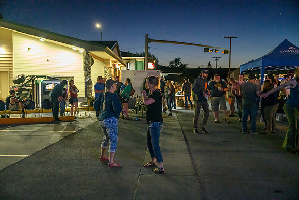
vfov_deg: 36.9
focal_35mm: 36
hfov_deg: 53.1
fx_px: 299
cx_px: 150
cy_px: 100
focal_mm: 36
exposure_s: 1/200
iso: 12800
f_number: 2.8
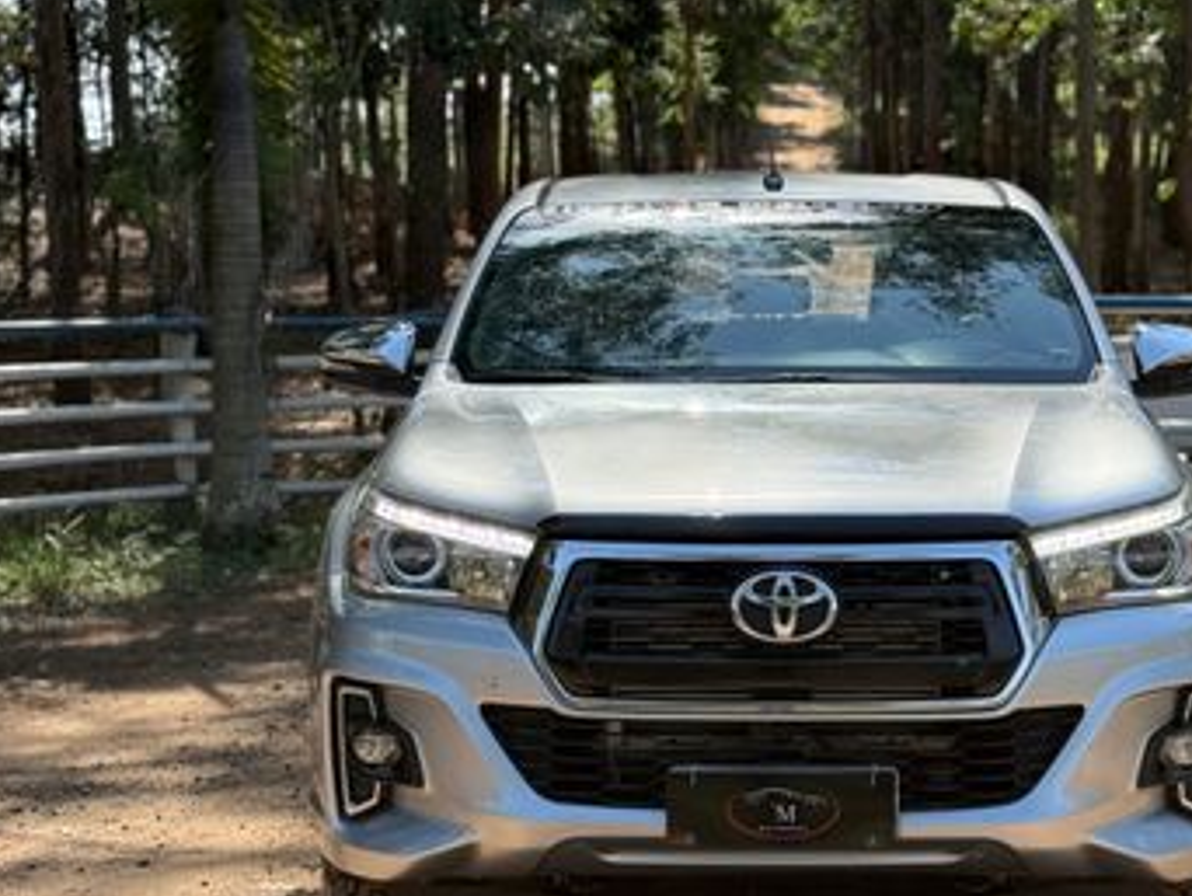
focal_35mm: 66
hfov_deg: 29.2
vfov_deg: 22.2
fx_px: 2274
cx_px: 798
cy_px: 540
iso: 64
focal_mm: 6.76
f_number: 1.78
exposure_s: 1/2494
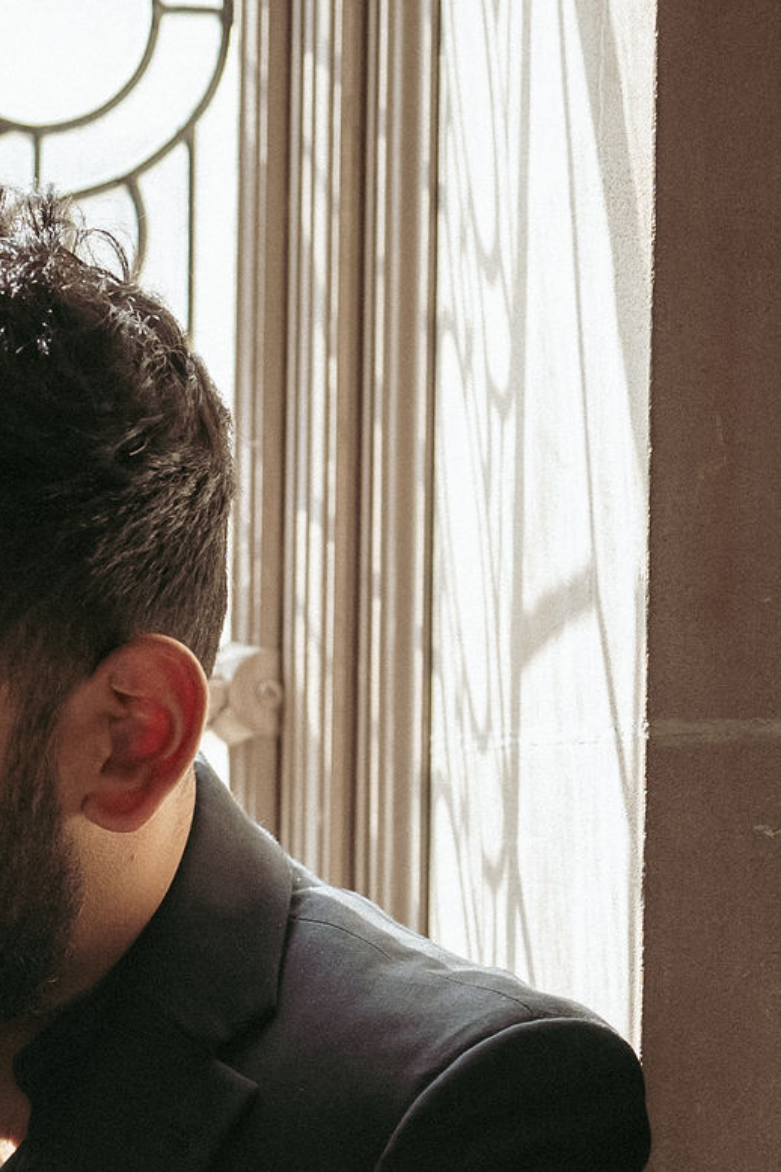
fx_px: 7028
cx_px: -381
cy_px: 1330
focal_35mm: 216
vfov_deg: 9.4
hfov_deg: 6.3
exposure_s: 1/200
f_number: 3.5
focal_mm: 70
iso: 250
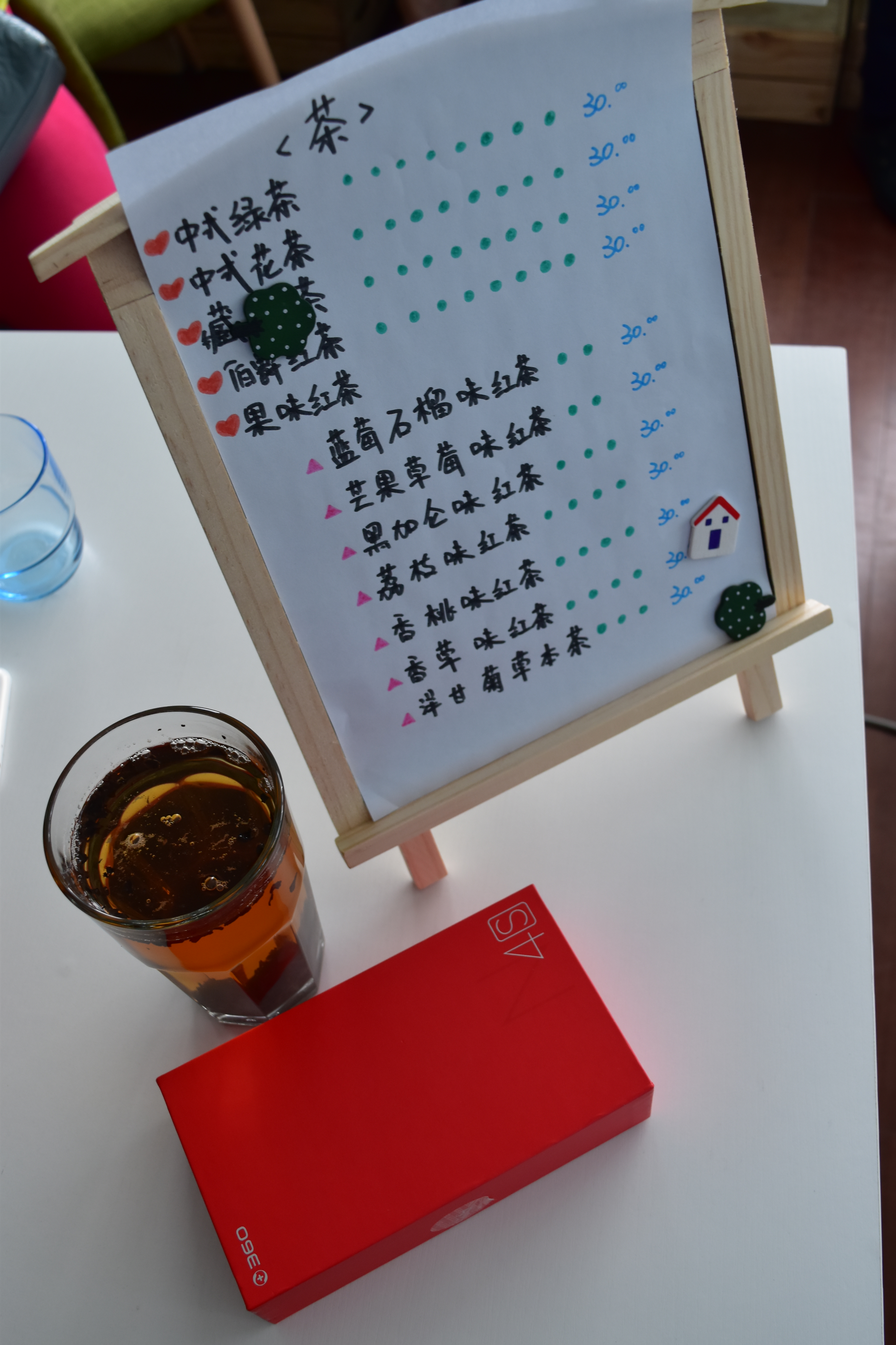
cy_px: 672
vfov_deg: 53.1
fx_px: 1344
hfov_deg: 36.9
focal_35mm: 36
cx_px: 448
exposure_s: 1/15
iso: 500
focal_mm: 24
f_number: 6.3
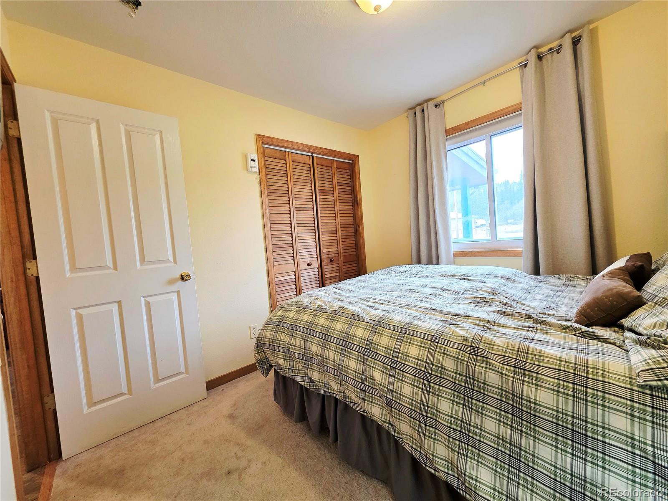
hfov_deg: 106.2
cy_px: 250
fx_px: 251
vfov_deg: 89.9
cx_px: 334
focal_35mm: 13
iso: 160
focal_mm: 2.2
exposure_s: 1/60.2
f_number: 1.9
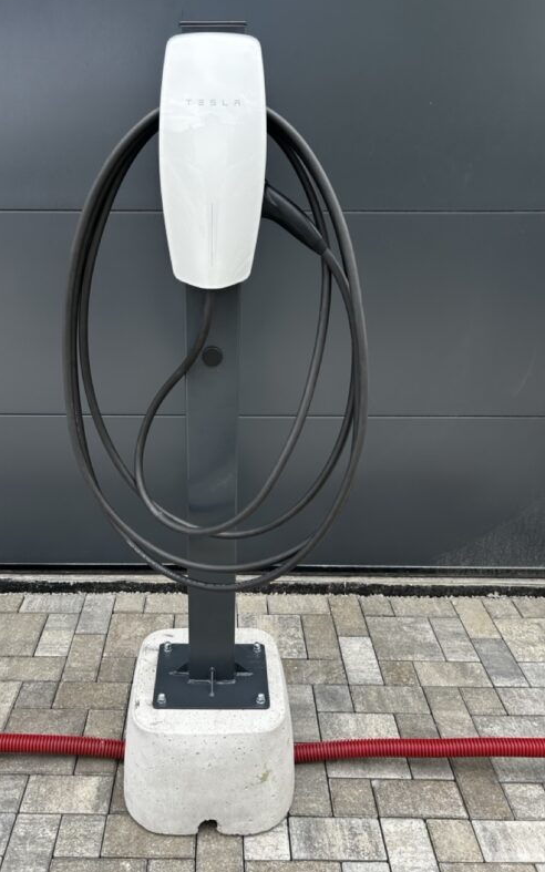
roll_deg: -0.3
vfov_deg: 66.5
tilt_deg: -20.0
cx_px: 222
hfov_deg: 44.3
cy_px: 435
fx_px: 665
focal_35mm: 28
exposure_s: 1/780
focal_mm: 5.7
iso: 50
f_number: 1.5
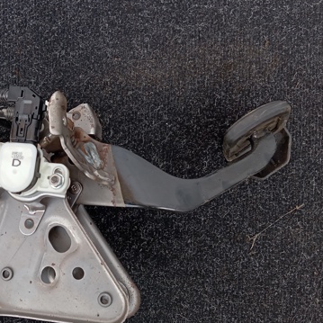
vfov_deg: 38.2
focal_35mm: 44
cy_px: 189
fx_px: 464
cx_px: 63
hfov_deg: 37.0
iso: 59
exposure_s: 1/50
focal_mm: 4.22
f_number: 1.8
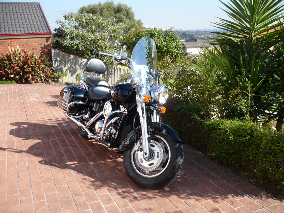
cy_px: 106
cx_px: 142
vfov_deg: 40.7
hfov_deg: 52.6
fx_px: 287
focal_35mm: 35
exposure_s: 1/640
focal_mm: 5.8
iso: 100
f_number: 2.8
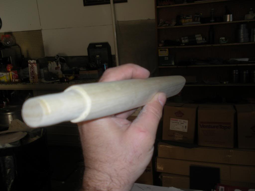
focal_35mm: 36
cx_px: 128
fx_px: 265
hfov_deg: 51.4
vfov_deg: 39.7
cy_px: 96
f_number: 3.5
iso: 64
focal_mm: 6.3
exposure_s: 1/30
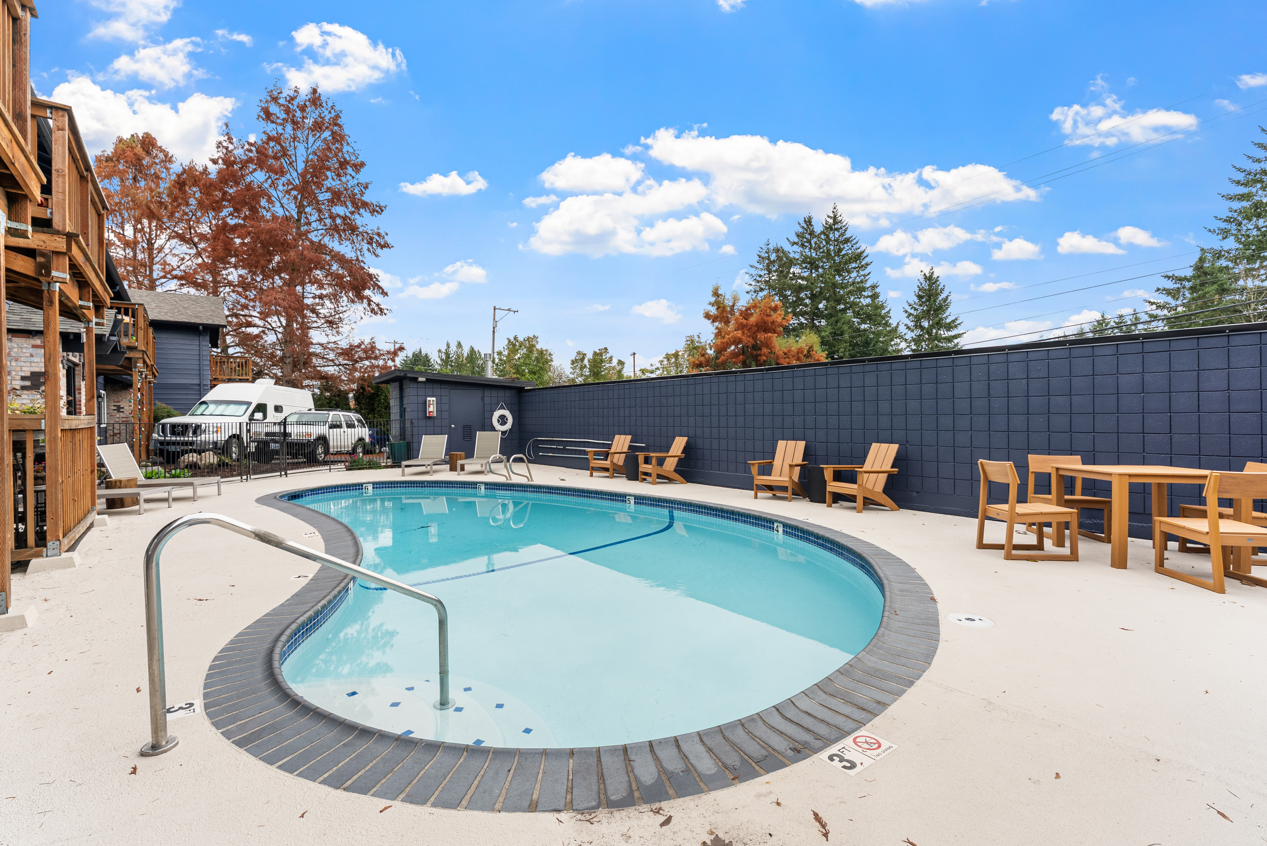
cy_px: 423
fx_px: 563
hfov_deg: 96.7
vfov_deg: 73.8
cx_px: 634
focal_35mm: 16
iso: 100
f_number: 10
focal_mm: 16
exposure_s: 1/13
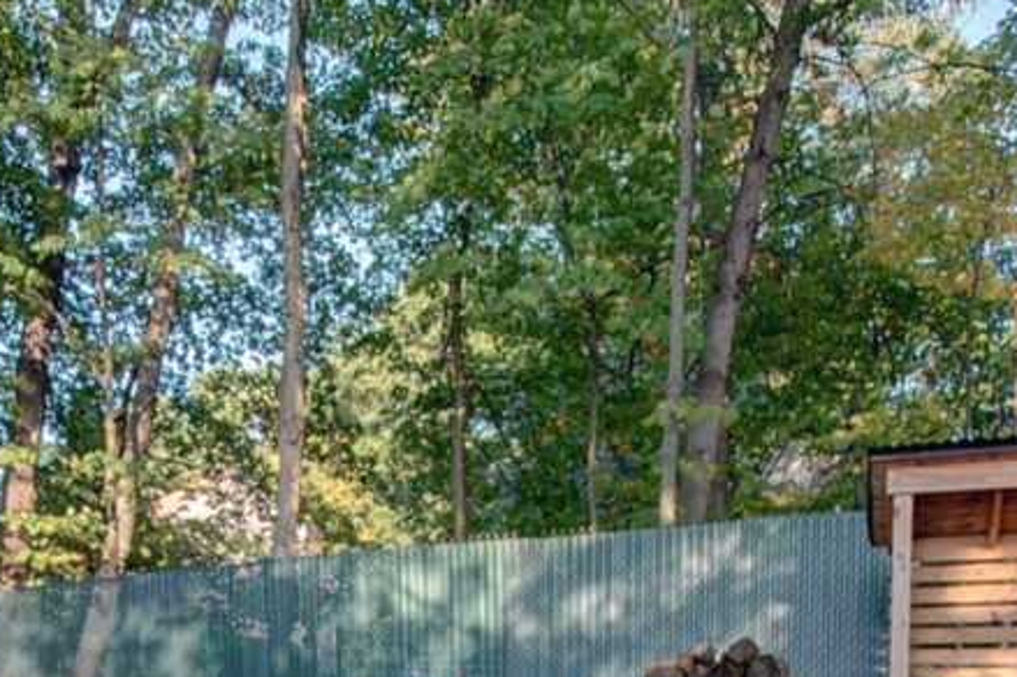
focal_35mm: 35
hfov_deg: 51.5
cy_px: 678
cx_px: 225
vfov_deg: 34.4
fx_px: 988
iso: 200
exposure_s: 1/8
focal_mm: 10
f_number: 14
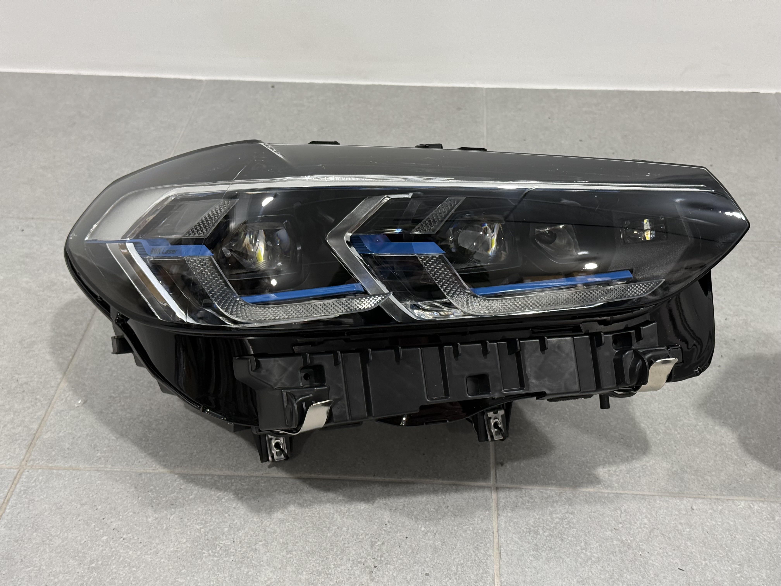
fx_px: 1083
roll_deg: +0.4
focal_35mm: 48
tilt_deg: -35.3
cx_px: 390
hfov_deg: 39.7
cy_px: 293
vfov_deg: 30.3
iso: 320
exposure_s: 1/100
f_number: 1.78
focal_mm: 6.76
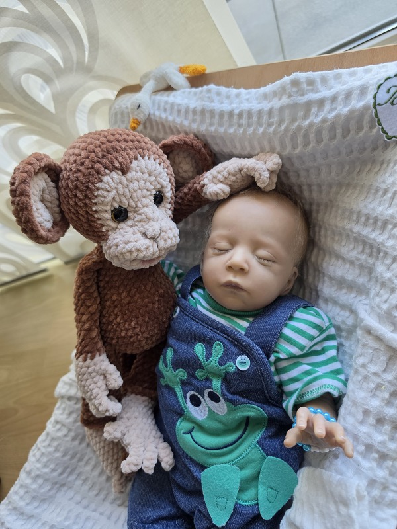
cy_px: 264
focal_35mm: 23
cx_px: 198
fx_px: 352
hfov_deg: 58.9
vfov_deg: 73.9
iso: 125
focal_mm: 6.5
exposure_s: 1/180
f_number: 1.4
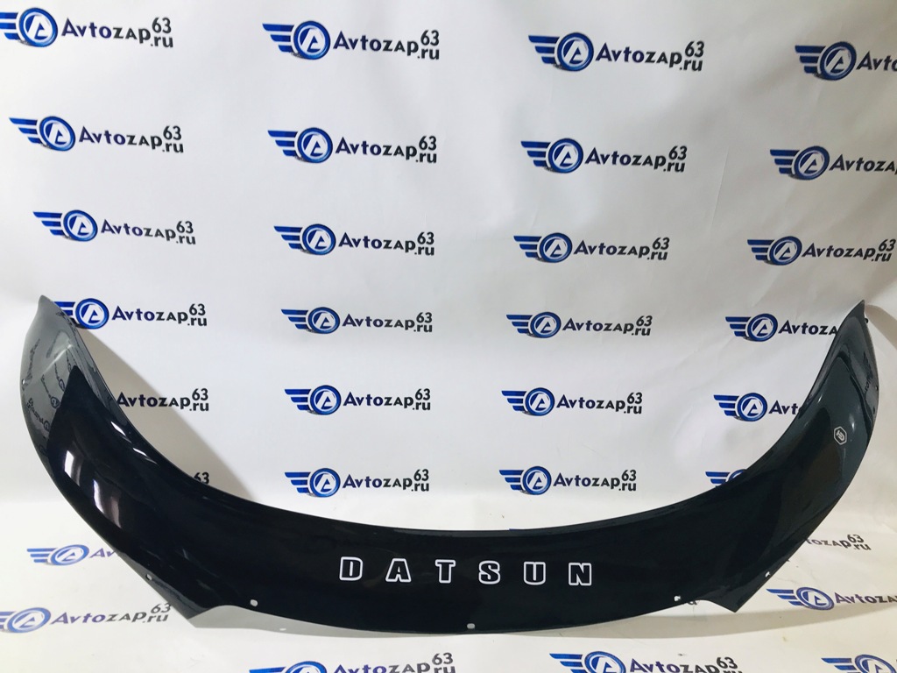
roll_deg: -2.0
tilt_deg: -16.9
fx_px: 726
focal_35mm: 28
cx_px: 448
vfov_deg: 49.7
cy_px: 336
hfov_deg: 63.4
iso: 32
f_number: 1.8
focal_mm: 3.99
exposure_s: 1/50
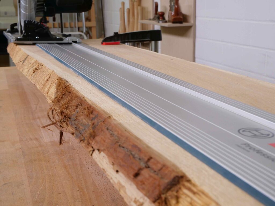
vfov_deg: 29.1
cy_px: 103
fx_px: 397
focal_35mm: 50
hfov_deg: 38.2
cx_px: 138
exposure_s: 1/100
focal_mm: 25
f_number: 9
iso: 1600
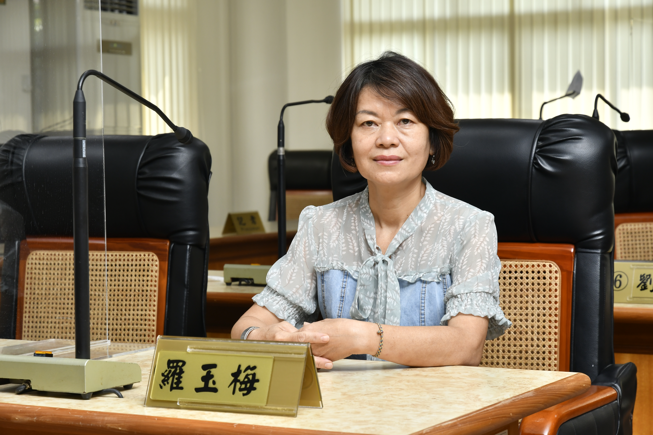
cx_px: 326
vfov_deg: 15.7
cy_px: 218
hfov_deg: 23.4
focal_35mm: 87
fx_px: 1578
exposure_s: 1/125
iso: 320
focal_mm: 58
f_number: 6.3
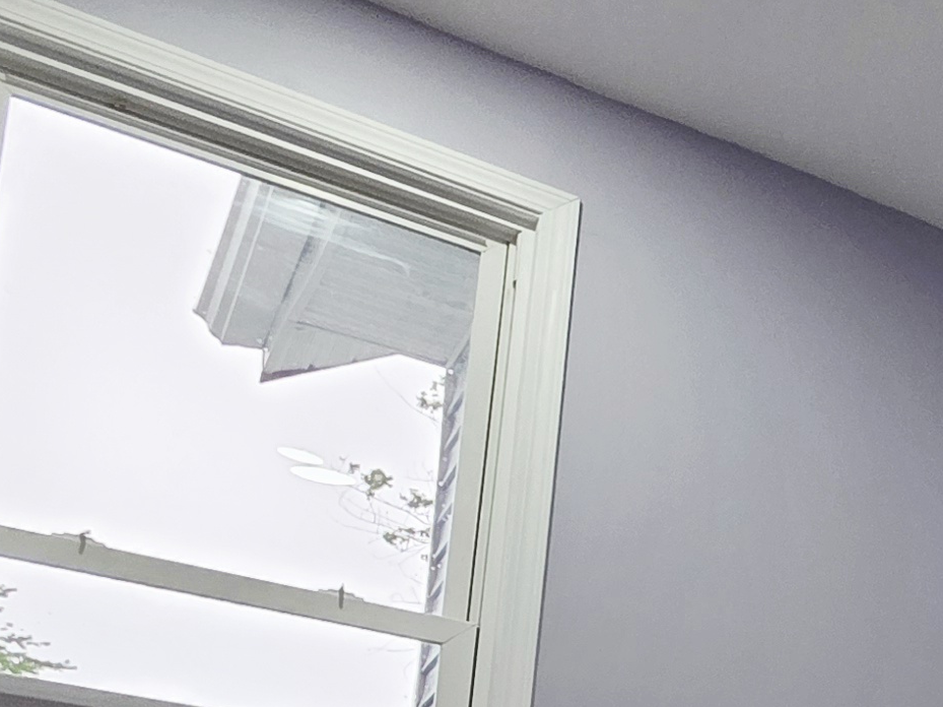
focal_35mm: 56
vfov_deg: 22.0
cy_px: 1032
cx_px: 1692
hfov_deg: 21.8
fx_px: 1525
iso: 200
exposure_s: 1/60.2
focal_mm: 2.2
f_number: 1.9
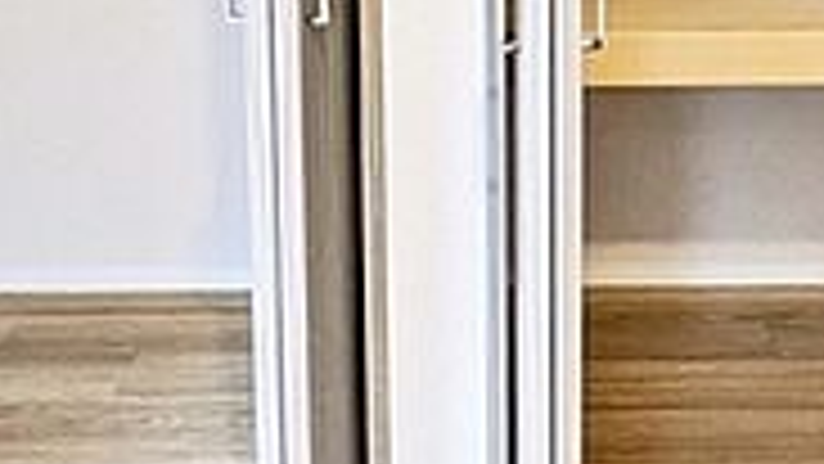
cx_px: 518
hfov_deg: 41.0
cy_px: -180
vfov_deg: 21.2
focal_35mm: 50
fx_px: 1093
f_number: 2.2
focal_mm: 1.83
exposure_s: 1/33.3
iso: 538
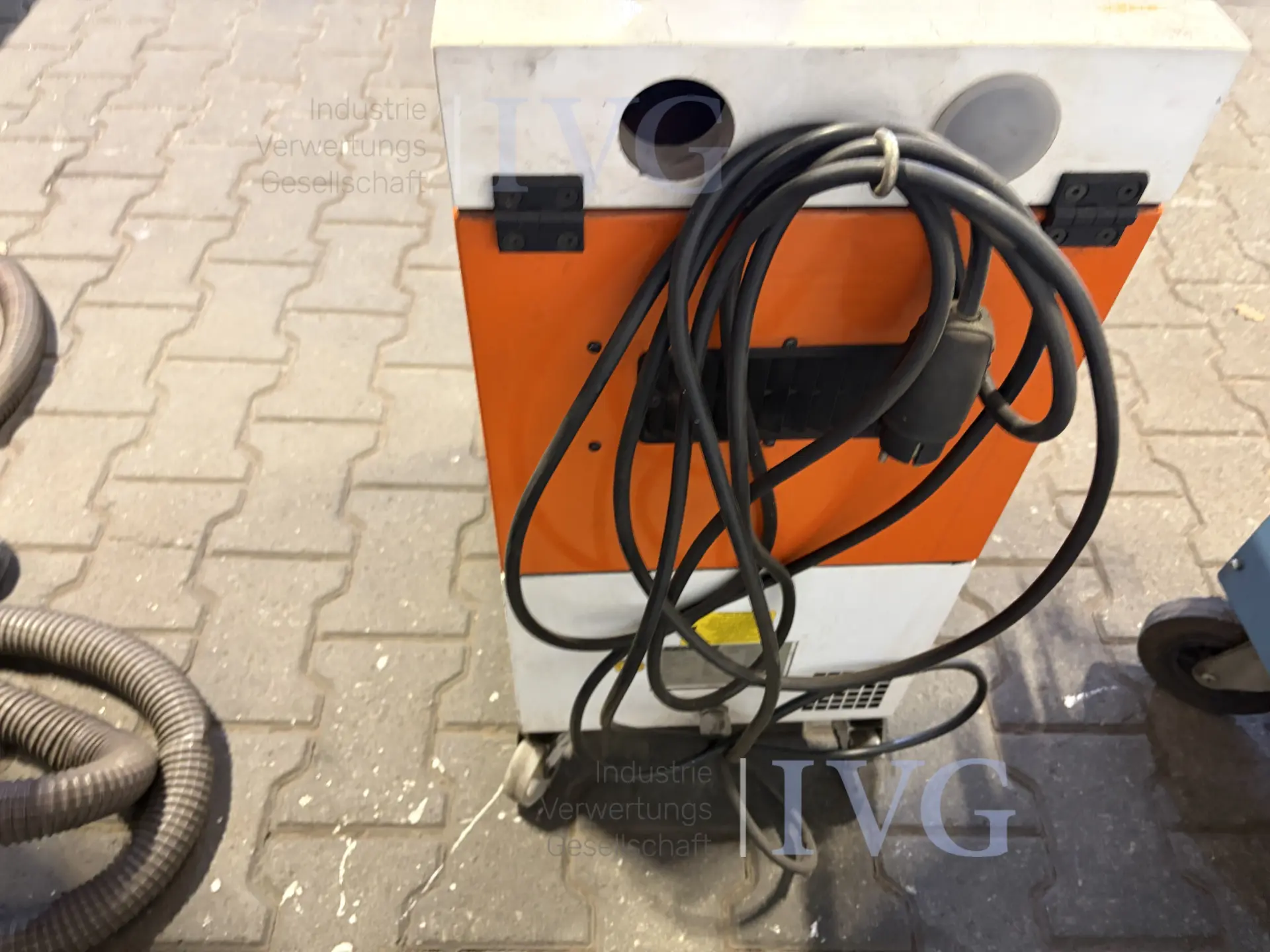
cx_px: 635
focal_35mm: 26
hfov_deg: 67.3
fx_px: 954
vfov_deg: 53.1
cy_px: 476
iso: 320
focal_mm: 5.96
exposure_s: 1/60
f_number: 1.6
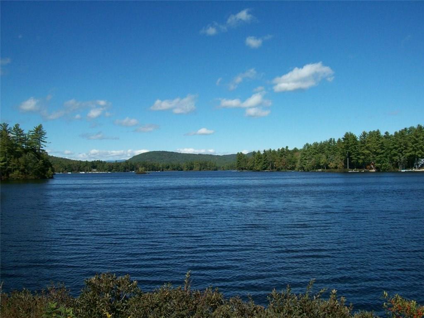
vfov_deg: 39.7
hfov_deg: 51.4
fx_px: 441
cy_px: 159
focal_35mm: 36
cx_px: 212
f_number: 4.8
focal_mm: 6
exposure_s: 1/789
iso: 80
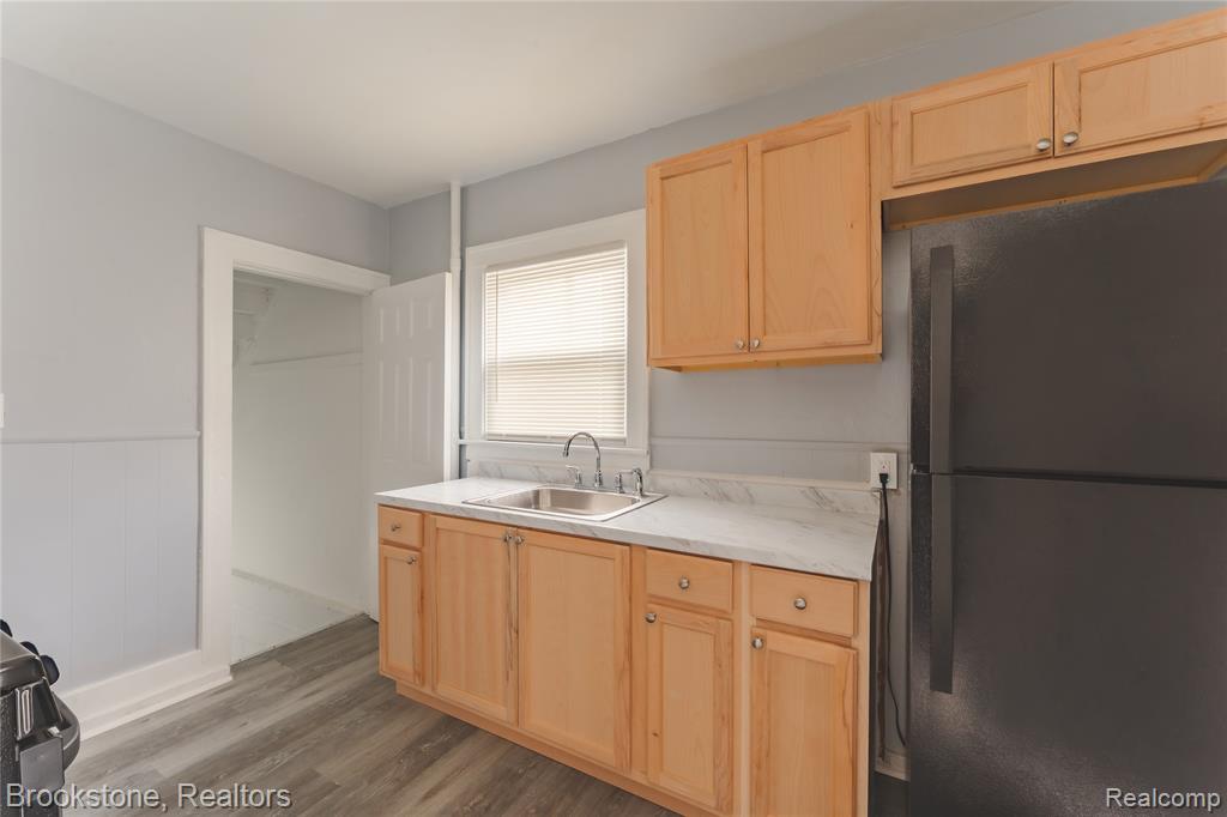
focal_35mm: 14
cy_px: 408
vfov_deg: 81.2
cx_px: 614
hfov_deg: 104.3
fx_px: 477
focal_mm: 14
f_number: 16
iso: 250
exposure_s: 1/1.25
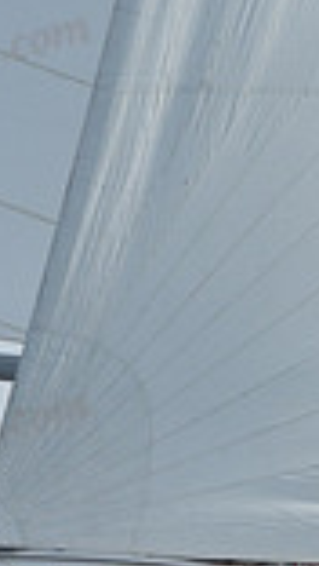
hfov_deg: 4.2
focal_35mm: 293
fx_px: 4396
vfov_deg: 7.4
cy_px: 220
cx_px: 279
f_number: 10
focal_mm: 75
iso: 320
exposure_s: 1/1250
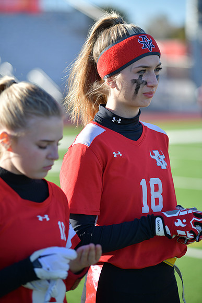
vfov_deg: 16.8
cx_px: 101
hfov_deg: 11.2
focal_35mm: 122
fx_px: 1026
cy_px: 152
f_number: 3.2
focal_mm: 122
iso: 180
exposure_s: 1/1600
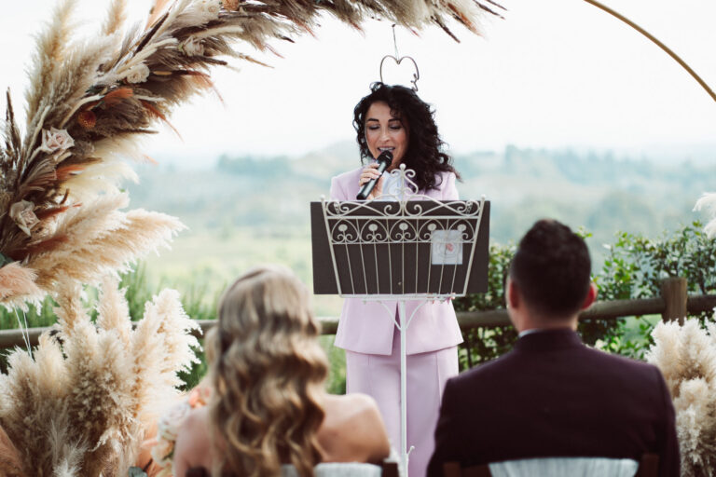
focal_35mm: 85
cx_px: 358
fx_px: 1690
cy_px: 238
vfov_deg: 16.1
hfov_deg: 23.9
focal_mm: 85
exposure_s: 1/1000
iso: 160
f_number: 2.2
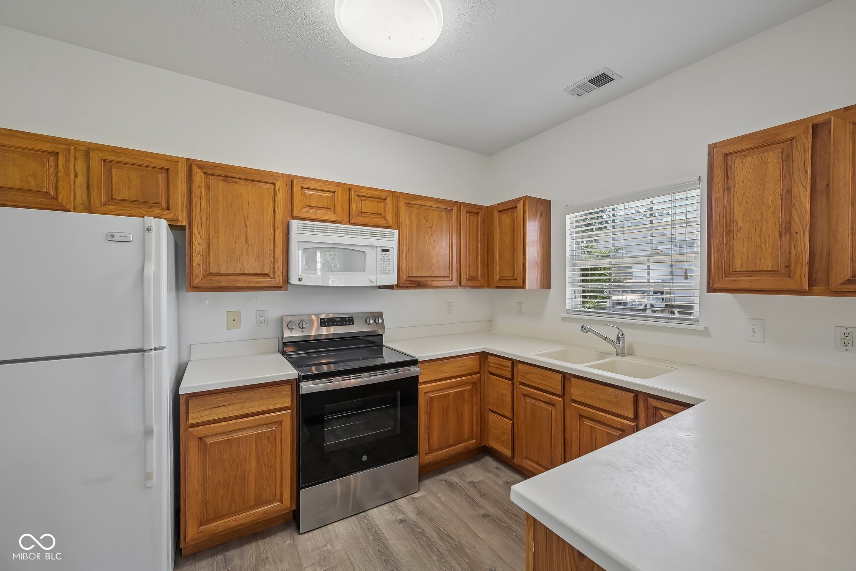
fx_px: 333
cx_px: 428
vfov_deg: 81.2
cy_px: 286
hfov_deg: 104.3
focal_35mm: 14
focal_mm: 14
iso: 140
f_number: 8
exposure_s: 1/15
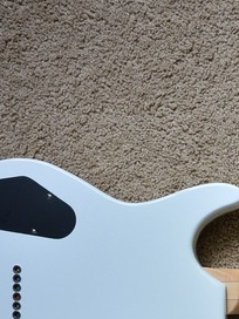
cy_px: 290
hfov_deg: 17.5
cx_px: 308
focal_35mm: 79
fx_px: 727
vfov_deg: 24.0
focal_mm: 18.5
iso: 500
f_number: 5
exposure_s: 1/250
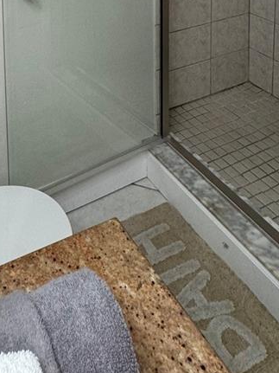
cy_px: -114
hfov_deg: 34.9
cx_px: 32
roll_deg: +0.9
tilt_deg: -4.9
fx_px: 419
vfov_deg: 34.0
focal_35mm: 39
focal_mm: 2.22
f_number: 2.2
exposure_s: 1/120
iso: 160
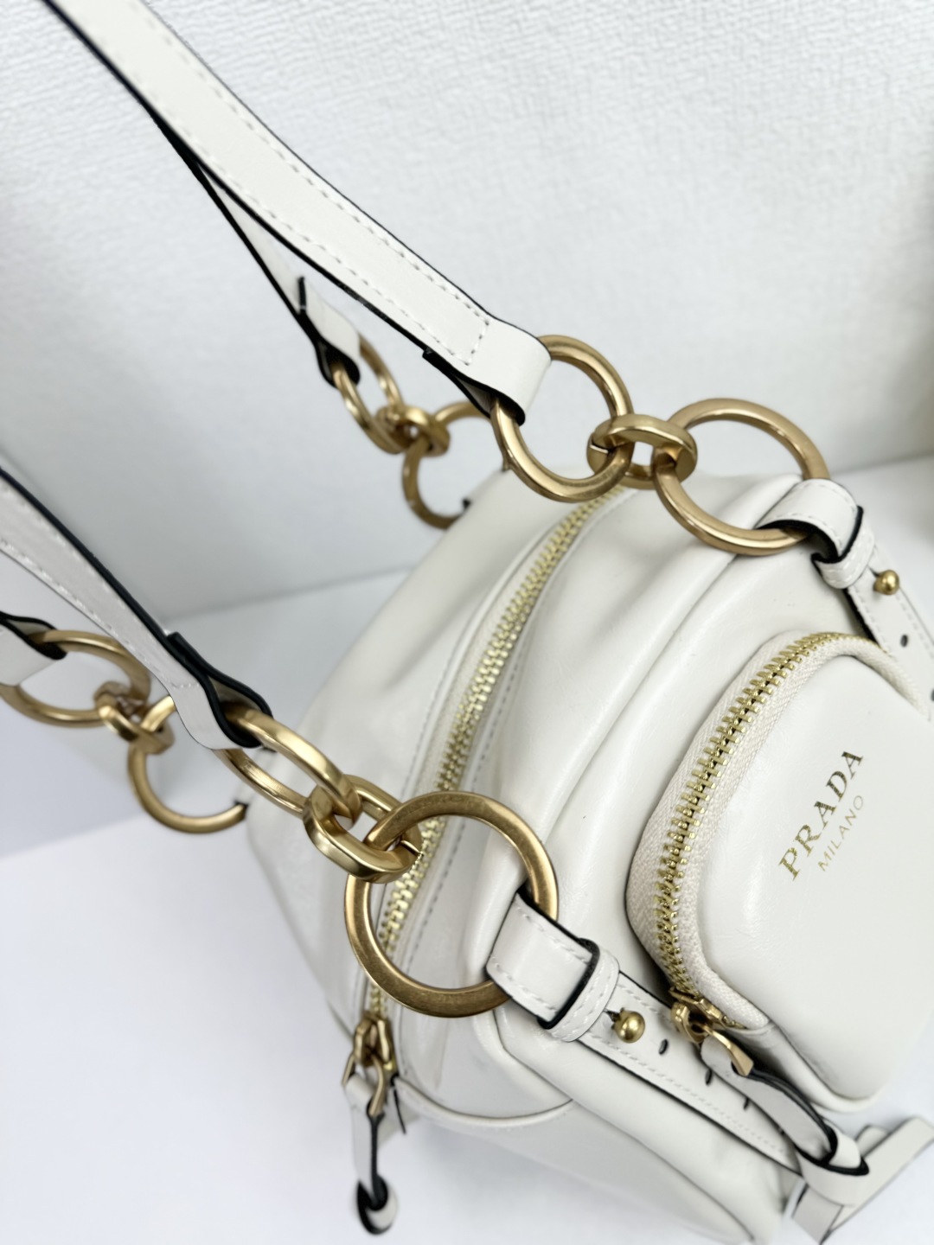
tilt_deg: -53.9
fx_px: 863
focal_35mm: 24
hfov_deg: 56.8
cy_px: 622
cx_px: 467
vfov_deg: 71.6
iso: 80
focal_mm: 6.86
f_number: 1.78
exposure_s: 1/1637
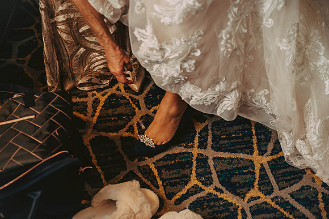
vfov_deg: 24.6
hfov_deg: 36.2
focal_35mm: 55
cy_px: 110
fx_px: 503
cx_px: 164
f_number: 3.5
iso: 800
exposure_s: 1/100
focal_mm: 55
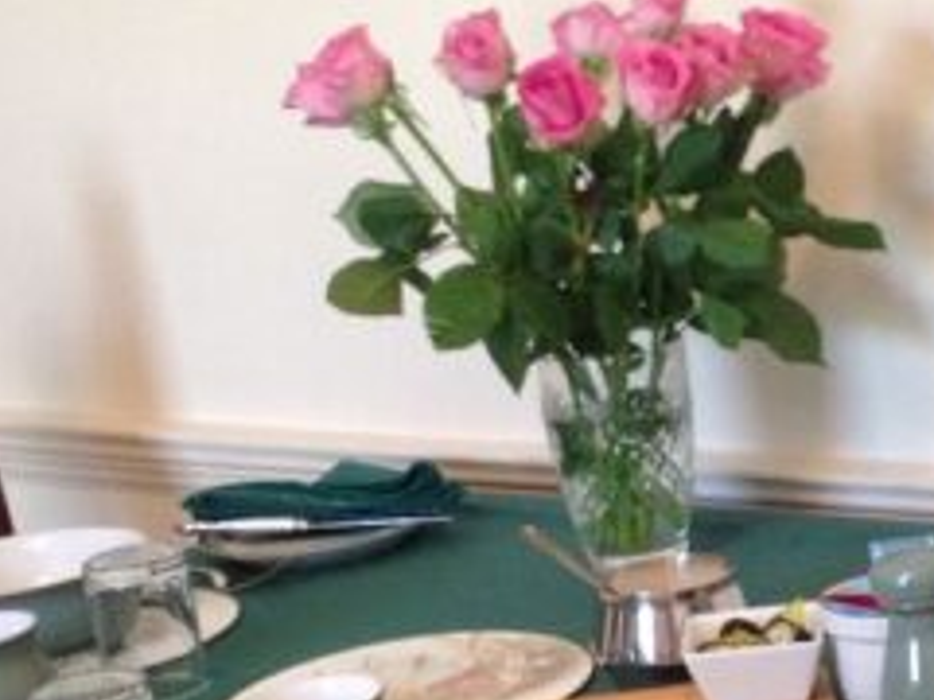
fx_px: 3022
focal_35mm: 112
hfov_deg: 17.3
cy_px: 556
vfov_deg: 13.2
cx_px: 868
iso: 160
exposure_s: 1/20
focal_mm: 4.28
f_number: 2.4
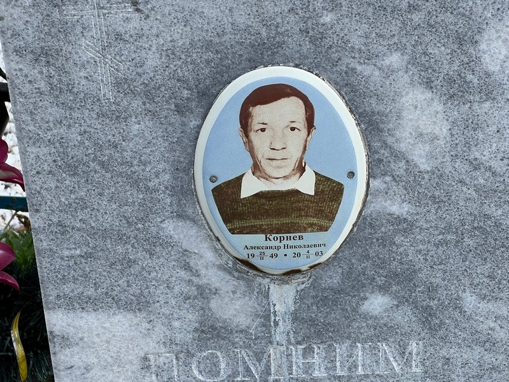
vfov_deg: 19.1
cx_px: 254
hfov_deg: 25.3
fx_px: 1132
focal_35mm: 77
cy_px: 191
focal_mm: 9
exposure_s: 1/338
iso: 32
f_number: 2.8
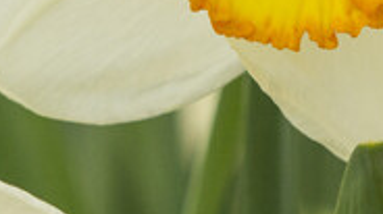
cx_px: 308
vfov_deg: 1.0
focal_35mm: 1168
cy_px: 32
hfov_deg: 1.9
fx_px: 11848
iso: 500
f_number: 6.3
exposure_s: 1/1000
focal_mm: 200
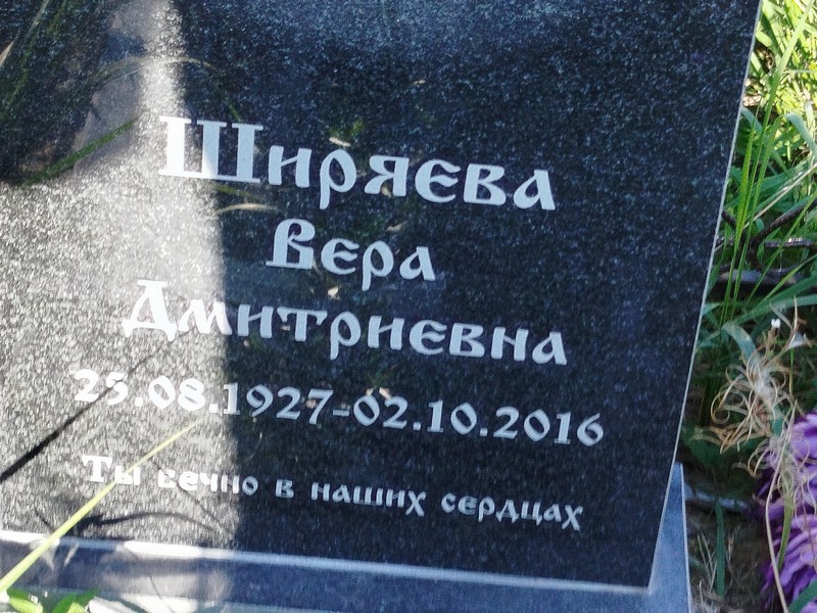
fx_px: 850
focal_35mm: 36
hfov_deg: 51.4
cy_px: 306
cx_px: 408
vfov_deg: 39.7
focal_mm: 5.31
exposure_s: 1/116
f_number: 1.7
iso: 50
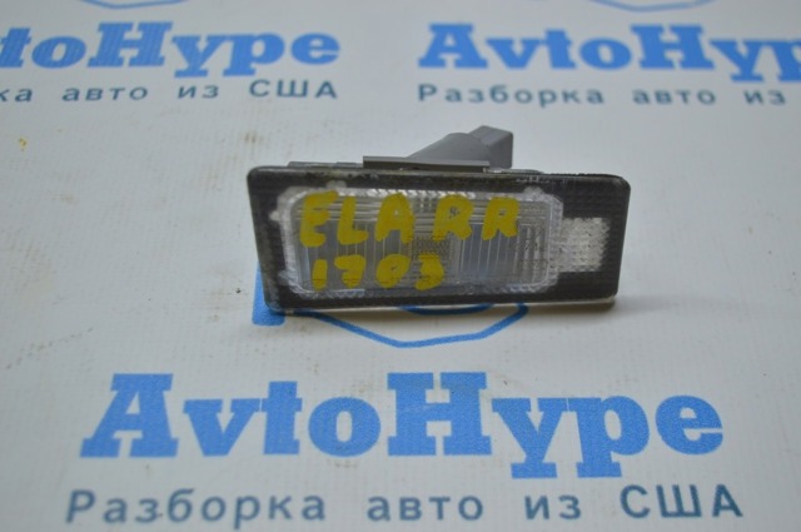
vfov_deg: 25.0
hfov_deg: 36.9
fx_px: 1200
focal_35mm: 54
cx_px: 400
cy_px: 266
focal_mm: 36
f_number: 4.8
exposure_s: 1/100
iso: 400
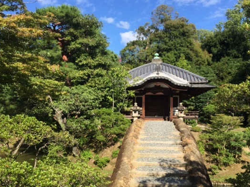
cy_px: 102
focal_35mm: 33
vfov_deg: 42.9
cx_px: 132
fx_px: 238
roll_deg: -0.1
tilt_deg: +2.5
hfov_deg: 55.3
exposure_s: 1/1163
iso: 32
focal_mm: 4.15
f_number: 2.2
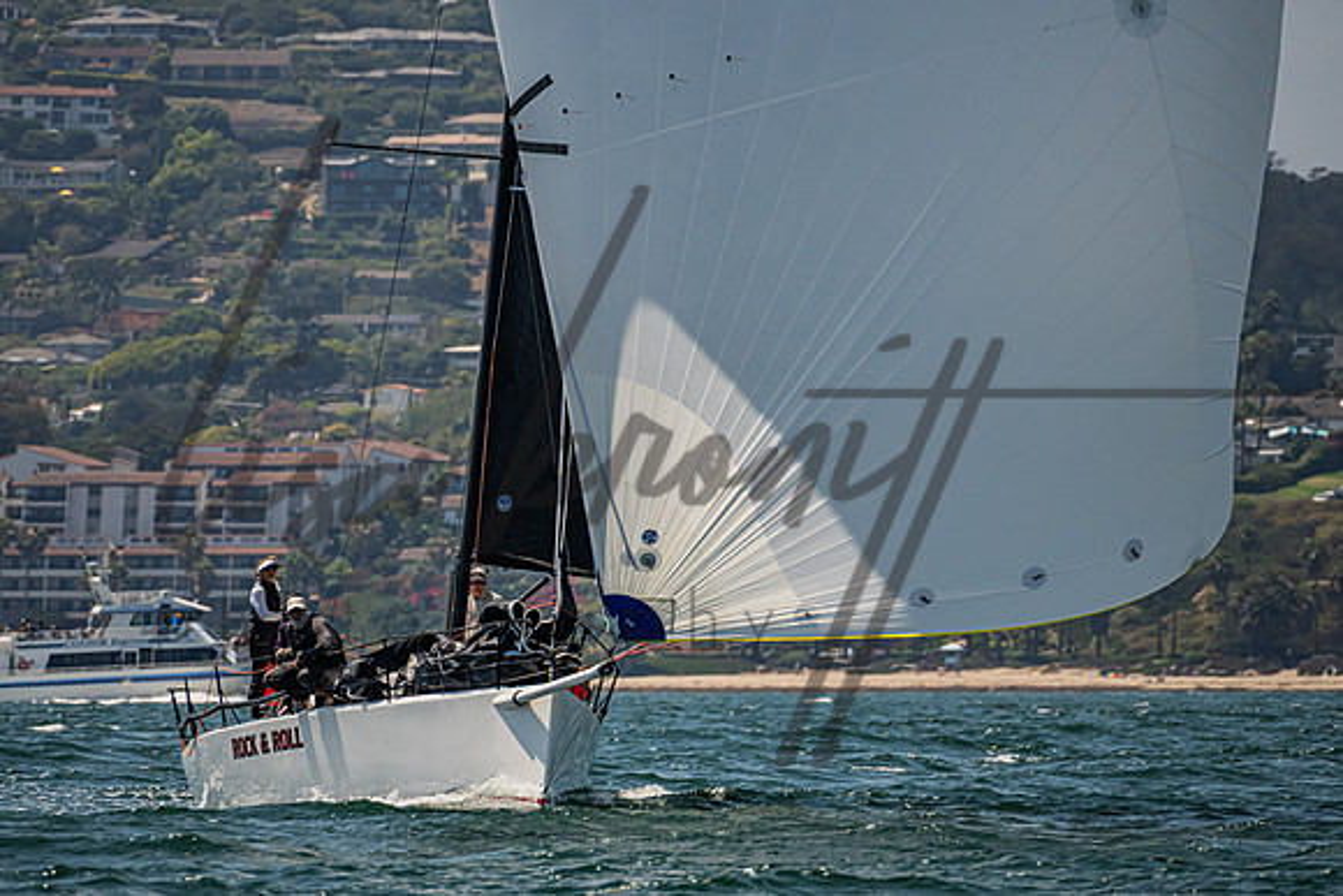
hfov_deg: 3.8
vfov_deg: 2.5
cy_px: 419
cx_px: 610
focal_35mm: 547
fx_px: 20401
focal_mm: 400
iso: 500
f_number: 8
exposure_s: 1/2500
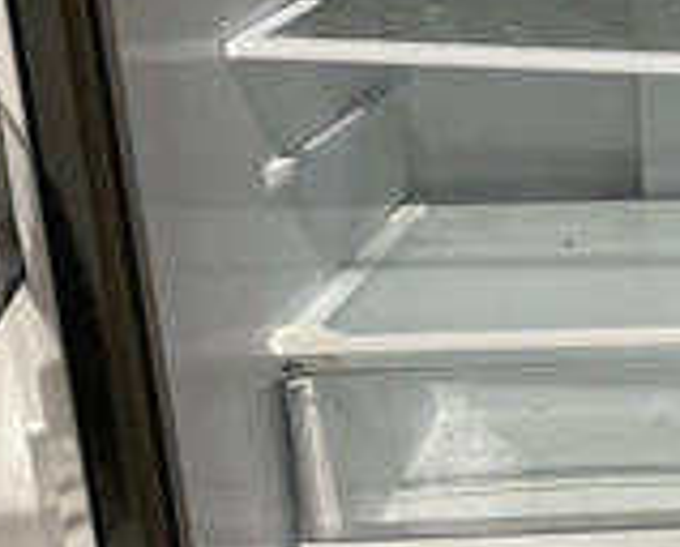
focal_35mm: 71
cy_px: 214
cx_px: 830
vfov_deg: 21.6
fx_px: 1432
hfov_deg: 24.1
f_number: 1.8
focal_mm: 3
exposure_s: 1/60
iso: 125
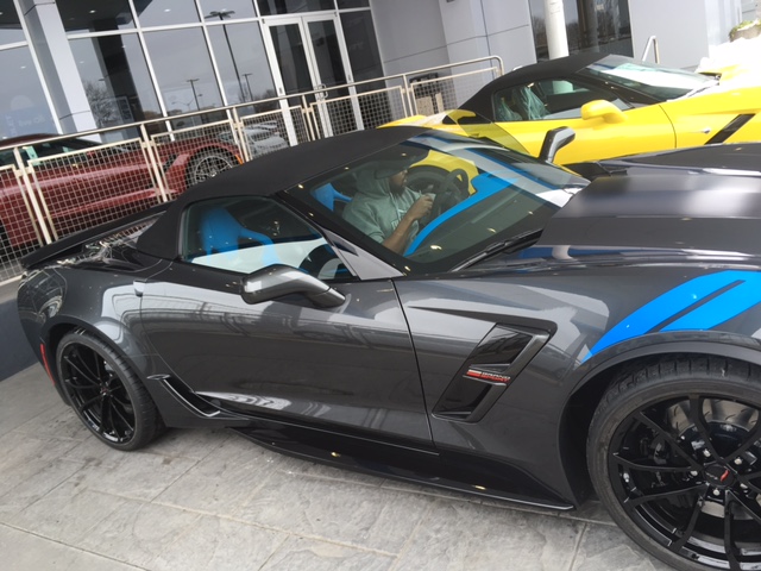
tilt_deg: -16.4
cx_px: 380
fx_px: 638
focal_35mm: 29
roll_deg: +13.6
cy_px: 286
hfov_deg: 61.7
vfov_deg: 48.2
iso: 25
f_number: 2.2
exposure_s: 1/160
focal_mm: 4.15
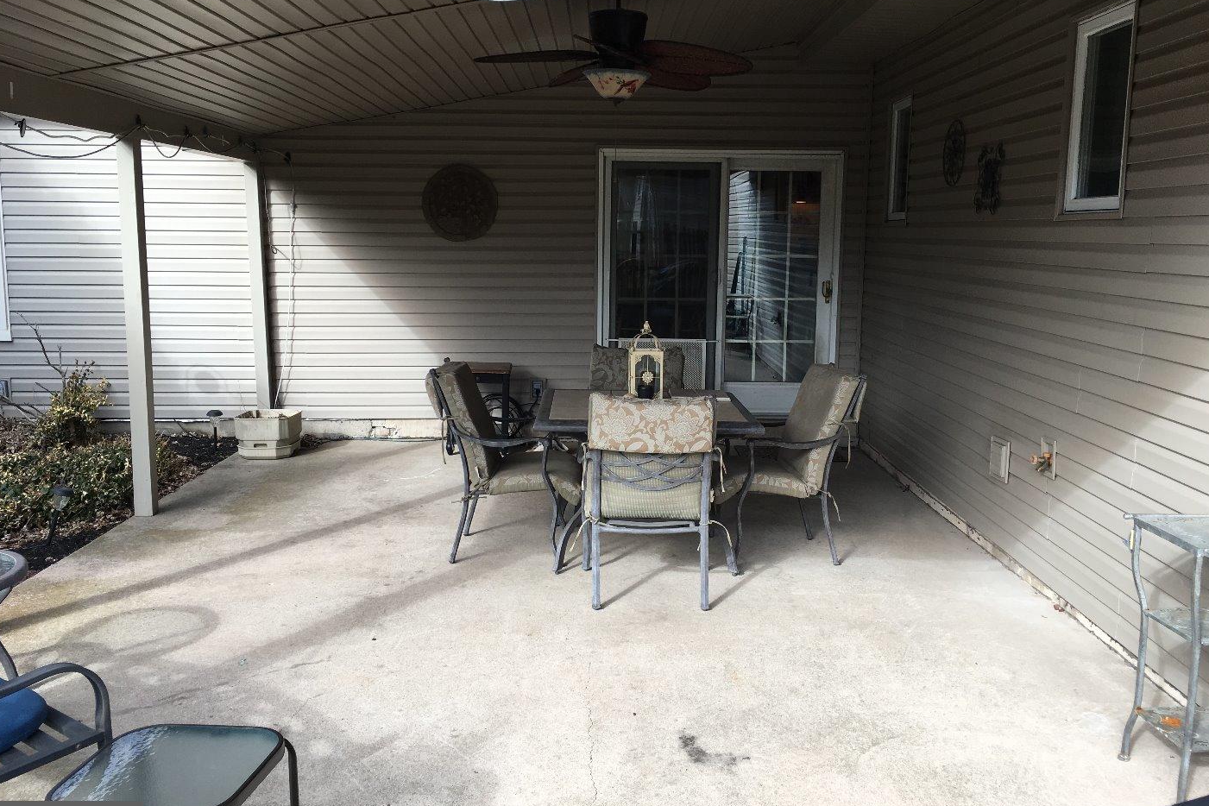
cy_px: 384
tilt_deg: -7.5
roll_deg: -0.8
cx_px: 613
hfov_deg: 60.3
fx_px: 1041
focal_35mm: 31
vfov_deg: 42.3
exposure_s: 1/472
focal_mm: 4.15
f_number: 2.2
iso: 25
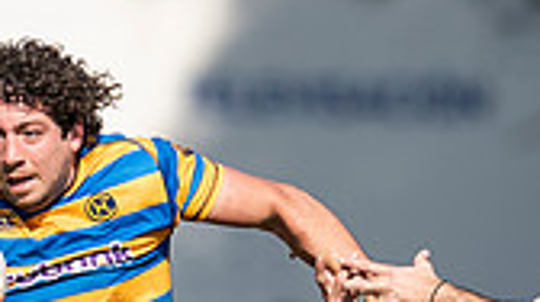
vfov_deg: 0.5
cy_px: 570
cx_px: 296
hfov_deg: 0.8
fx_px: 37224
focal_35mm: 2603
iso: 100
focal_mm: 400
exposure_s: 1/1250
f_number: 2.8
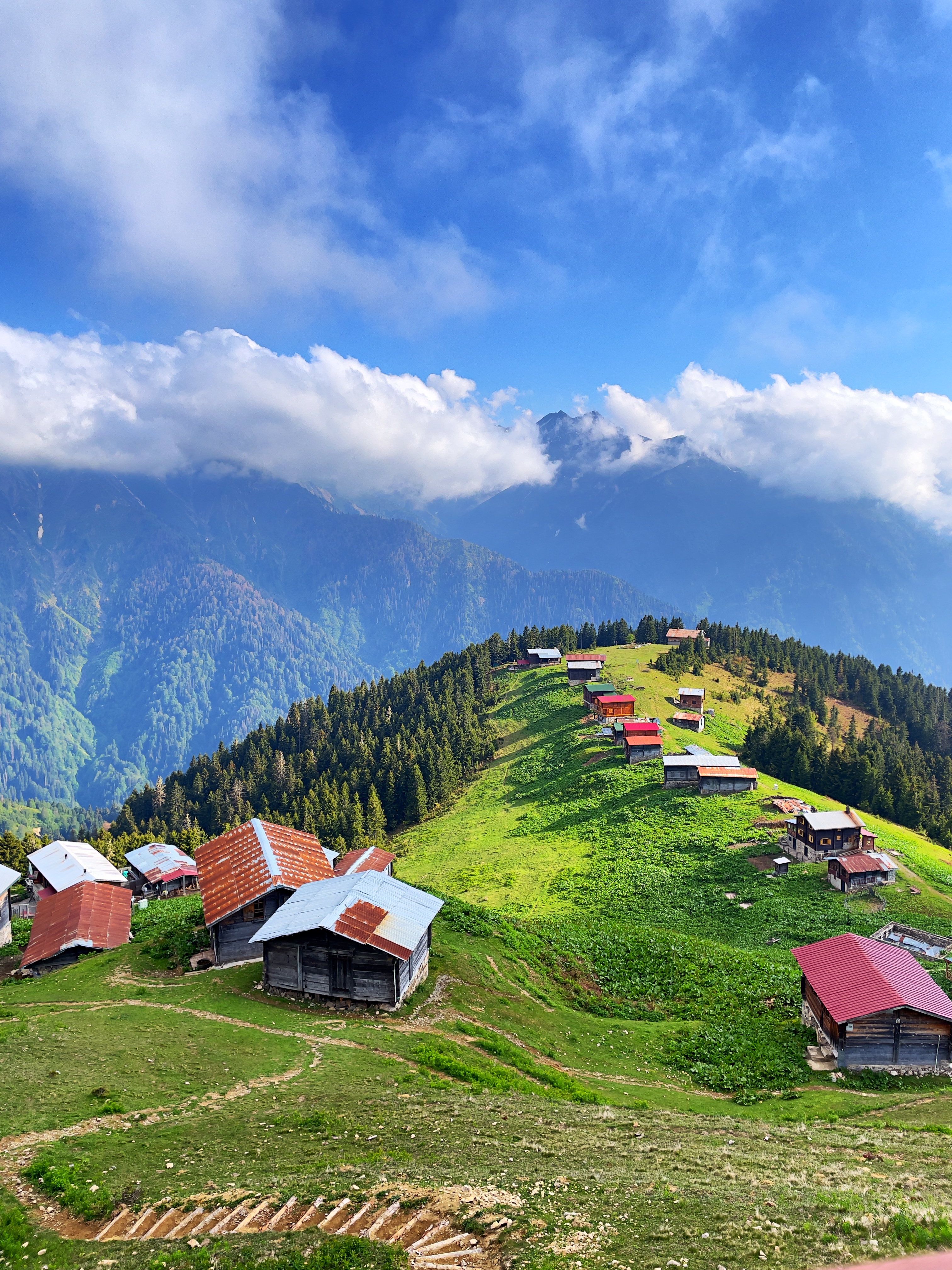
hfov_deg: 53.1
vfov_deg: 67.3
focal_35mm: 26
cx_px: 476
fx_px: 953
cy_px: 635
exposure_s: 1/955
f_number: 1.6
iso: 32
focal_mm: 4.2
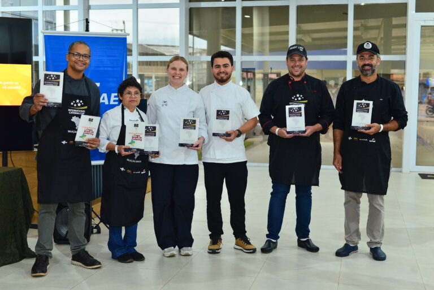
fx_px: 603
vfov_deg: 27.0
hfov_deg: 39.6
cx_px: 217
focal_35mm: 50
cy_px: 145
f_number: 5
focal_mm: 50
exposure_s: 1/125
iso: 1600
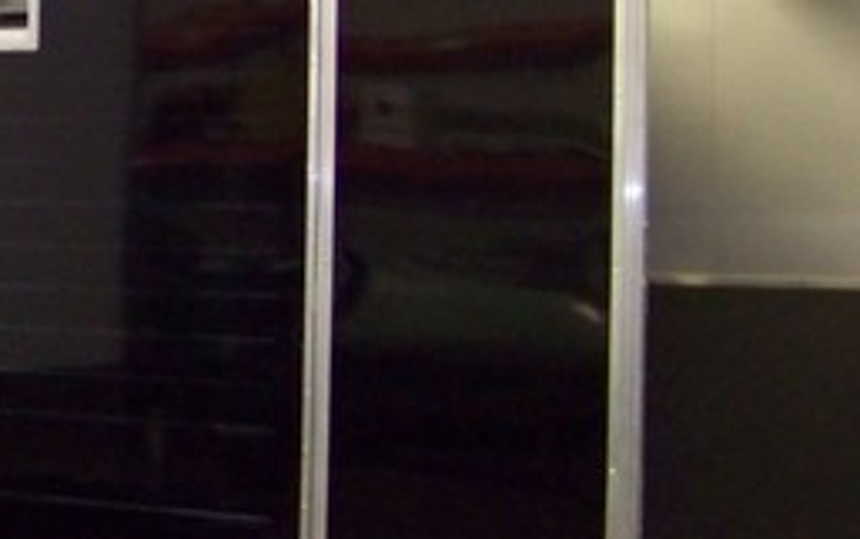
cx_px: 27
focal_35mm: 104
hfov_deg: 19.5
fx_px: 2439
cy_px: 75
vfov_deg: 12.5
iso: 400
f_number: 2.8
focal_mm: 5.85
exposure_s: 1/30
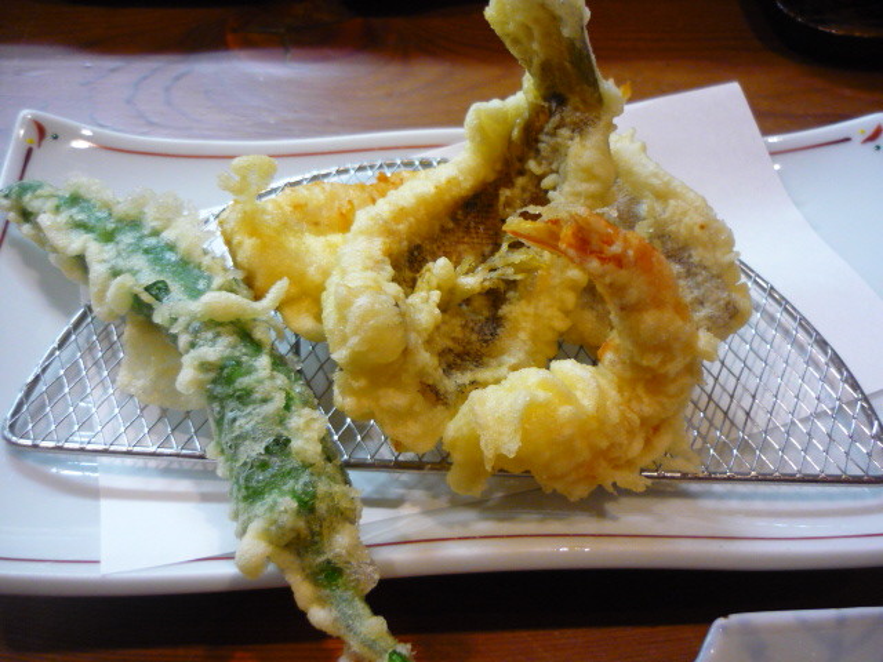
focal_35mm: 33
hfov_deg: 55.4
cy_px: 331
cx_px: 442
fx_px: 842
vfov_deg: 42.9
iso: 400
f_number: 2.8
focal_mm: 5.5
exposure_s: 1/25
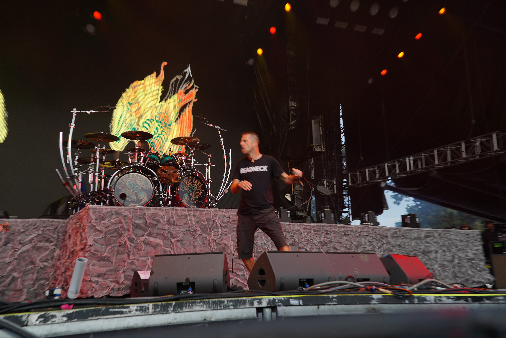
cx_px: 253
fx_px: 548
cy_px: 169
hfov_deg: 49.6
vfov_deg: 34.2
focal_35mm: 39
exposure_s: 1/50
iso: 100
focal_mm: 39
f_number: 5
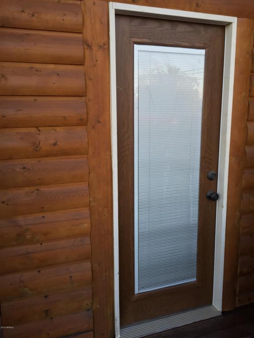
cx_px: 127
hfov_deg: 48.2
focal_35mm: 29
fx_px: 284
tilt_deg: -10.6
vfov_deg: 61.7
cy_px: 169
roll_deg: -0.2
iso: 32
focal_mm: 4.15
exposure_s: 1/60
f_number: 2.2
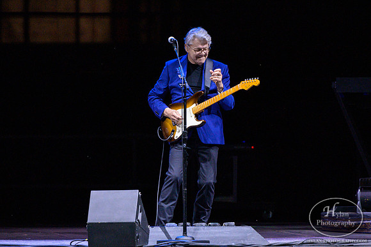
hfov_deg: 3.7
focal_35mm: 562
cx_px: 184
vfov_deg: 2.4
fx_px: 5790
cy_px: 105
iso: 4000
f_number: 4.5
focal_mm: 400
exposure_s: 1/500
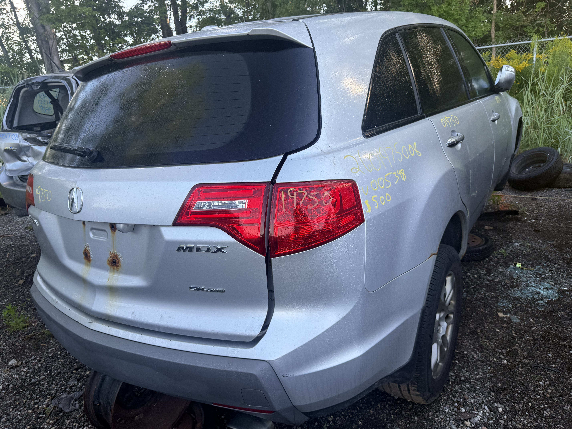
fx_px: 397
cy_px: 214
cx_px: 286
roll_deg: +4.9
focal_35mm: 24
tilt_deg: -17.3
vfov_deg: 56.8
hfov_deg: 71.6
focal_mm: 6.76
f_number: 1.78
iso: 80
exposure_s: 1/401
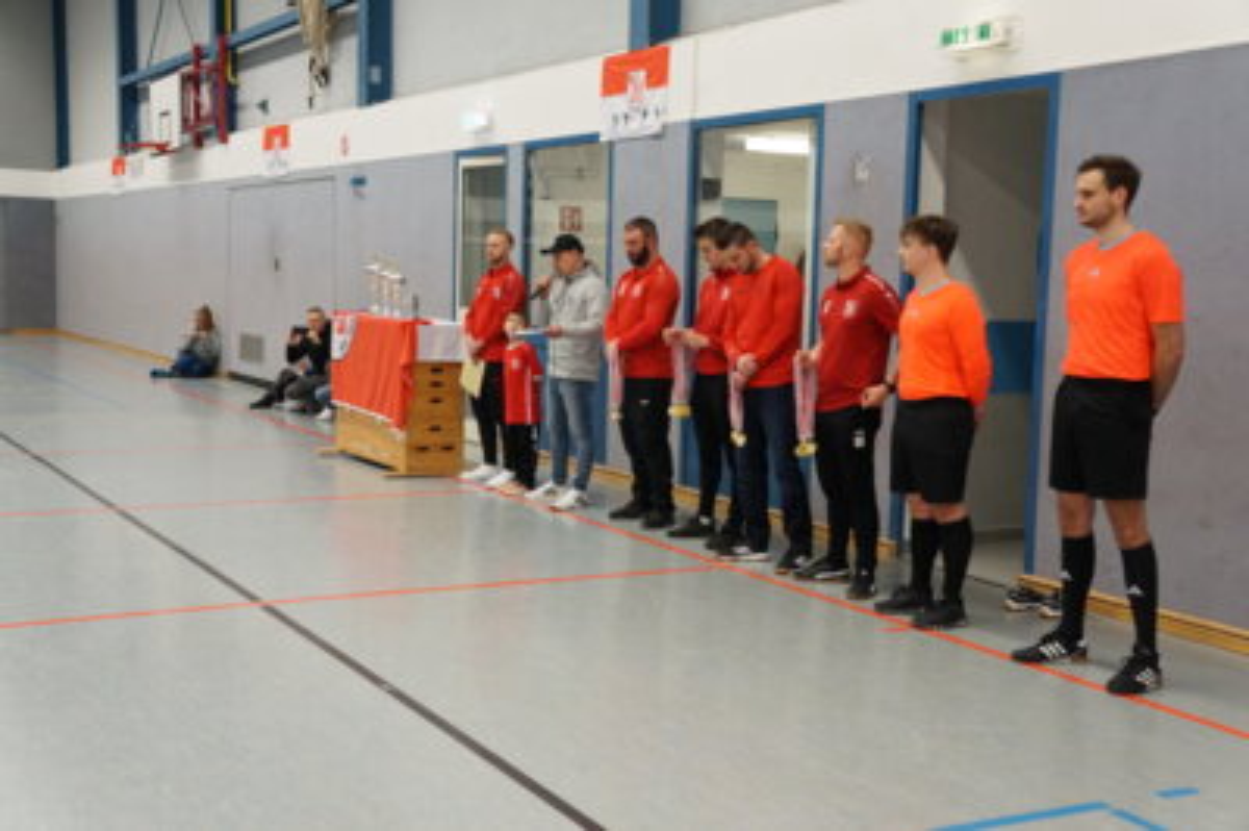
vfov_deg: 29.8
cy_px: 416
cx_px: 624
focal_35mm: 45
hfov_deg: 43.6
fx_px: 1560
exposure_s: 1/60
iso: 2000
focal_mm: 30
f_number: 7.1
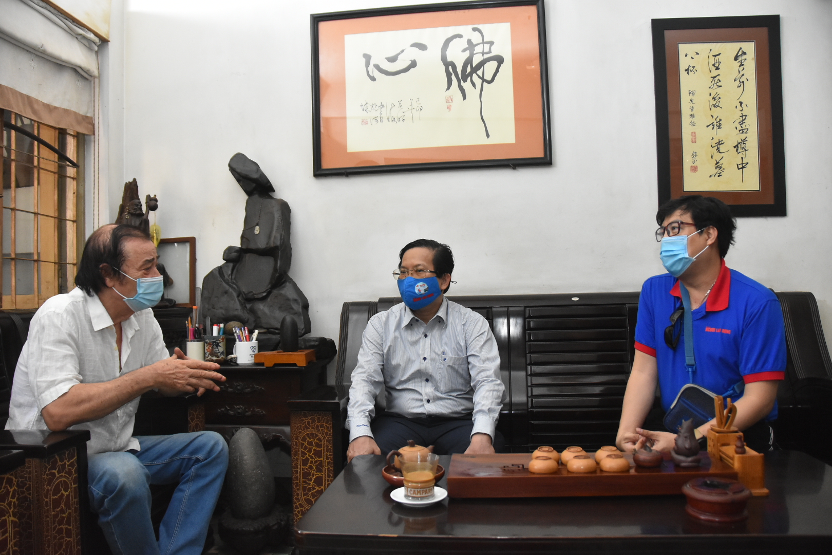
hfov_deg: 67.4
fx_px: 624
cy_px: 278
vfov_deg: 47.9
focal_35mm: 27
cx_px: 416
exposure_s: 1/125
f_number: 3.5
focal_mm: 18
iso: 2200
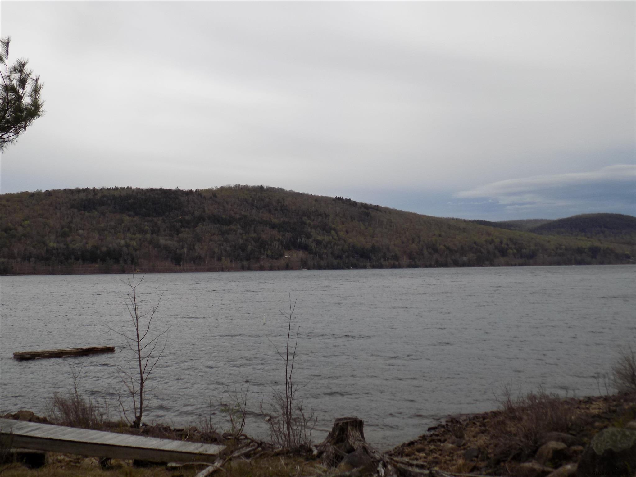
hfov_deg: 54.0
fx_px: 625
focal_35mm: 34
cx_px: 318
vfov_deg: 41.8
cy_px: 238
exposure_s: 1/640
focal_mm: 6.1
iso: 80
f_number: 3.4
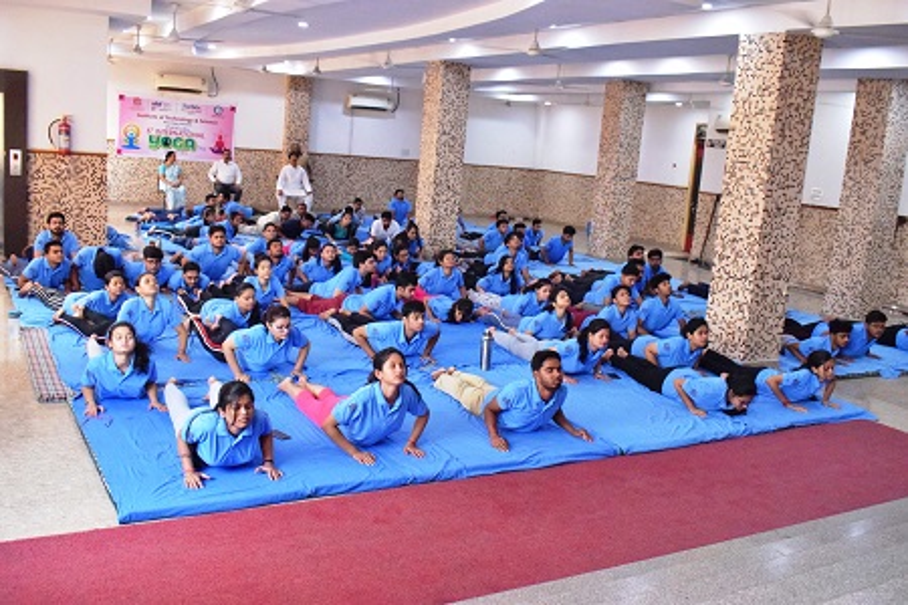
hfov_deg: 57.2
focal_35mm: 33
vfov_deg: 40.0
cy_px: 302
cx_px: 454
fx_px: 832
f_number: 7.1
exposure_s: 1/100
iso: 6400
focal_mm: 22
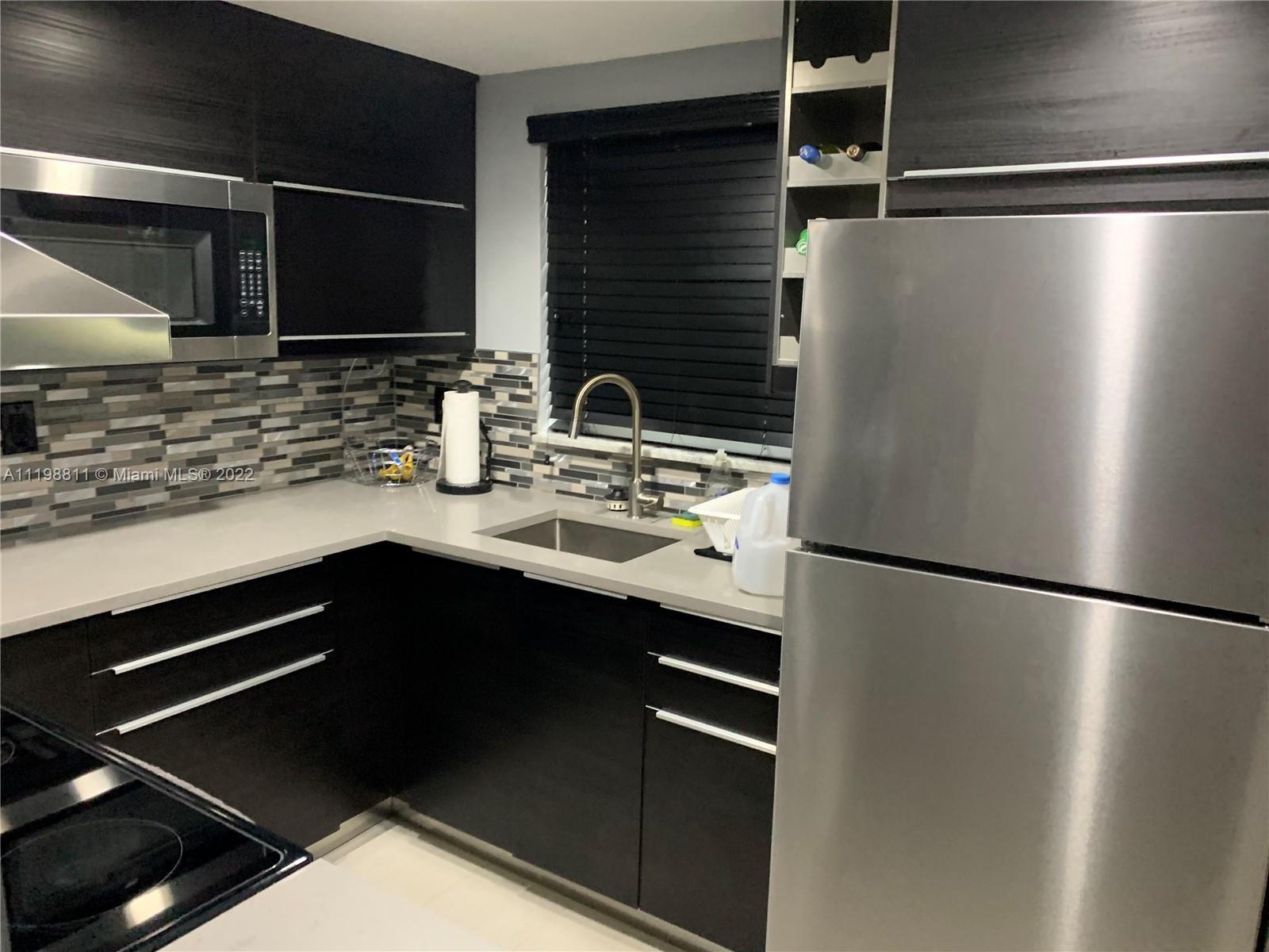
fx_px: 953
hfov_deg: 67.3
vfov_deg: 53.1
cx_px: 634
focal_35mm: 26
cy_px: 476
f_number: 1.8
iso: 400
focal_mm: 4.25
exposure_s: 1/33
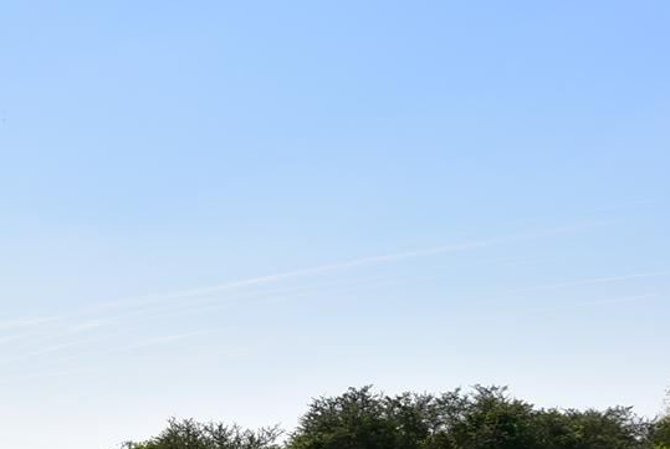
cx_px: -260
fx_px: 1659
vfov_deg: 15.1
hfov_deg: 20.4
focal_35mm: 89
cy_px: 464
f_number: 9
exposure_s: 1/320
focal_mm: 20
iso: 100
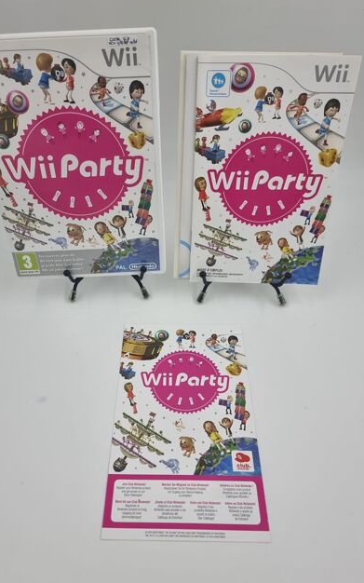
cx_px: 168
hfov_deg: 47.5
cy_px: 292
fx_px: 413
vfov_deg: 70.4
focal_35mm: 26
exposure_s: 1/131
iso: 50
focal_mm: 6.7
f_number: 1.8
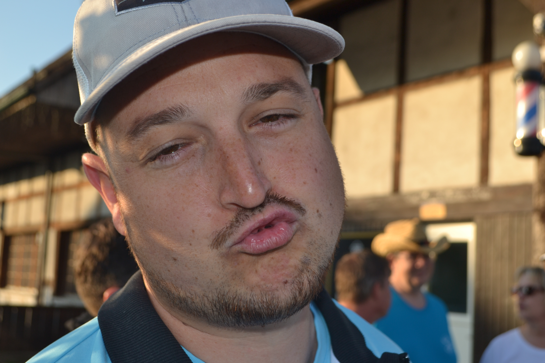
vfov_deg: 28.1
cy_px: 182
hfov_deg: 41.1
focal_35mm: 48
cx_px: 272
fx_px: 727
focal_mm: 32
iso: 100
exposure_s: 1/200
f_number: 6.3
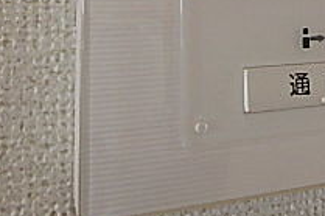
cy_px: -48
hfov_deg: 28.7
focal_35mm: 67
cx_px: 305
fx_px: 604
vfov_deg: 19.1
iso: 320
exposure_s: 1/30
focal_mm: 3.7
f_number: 3.5
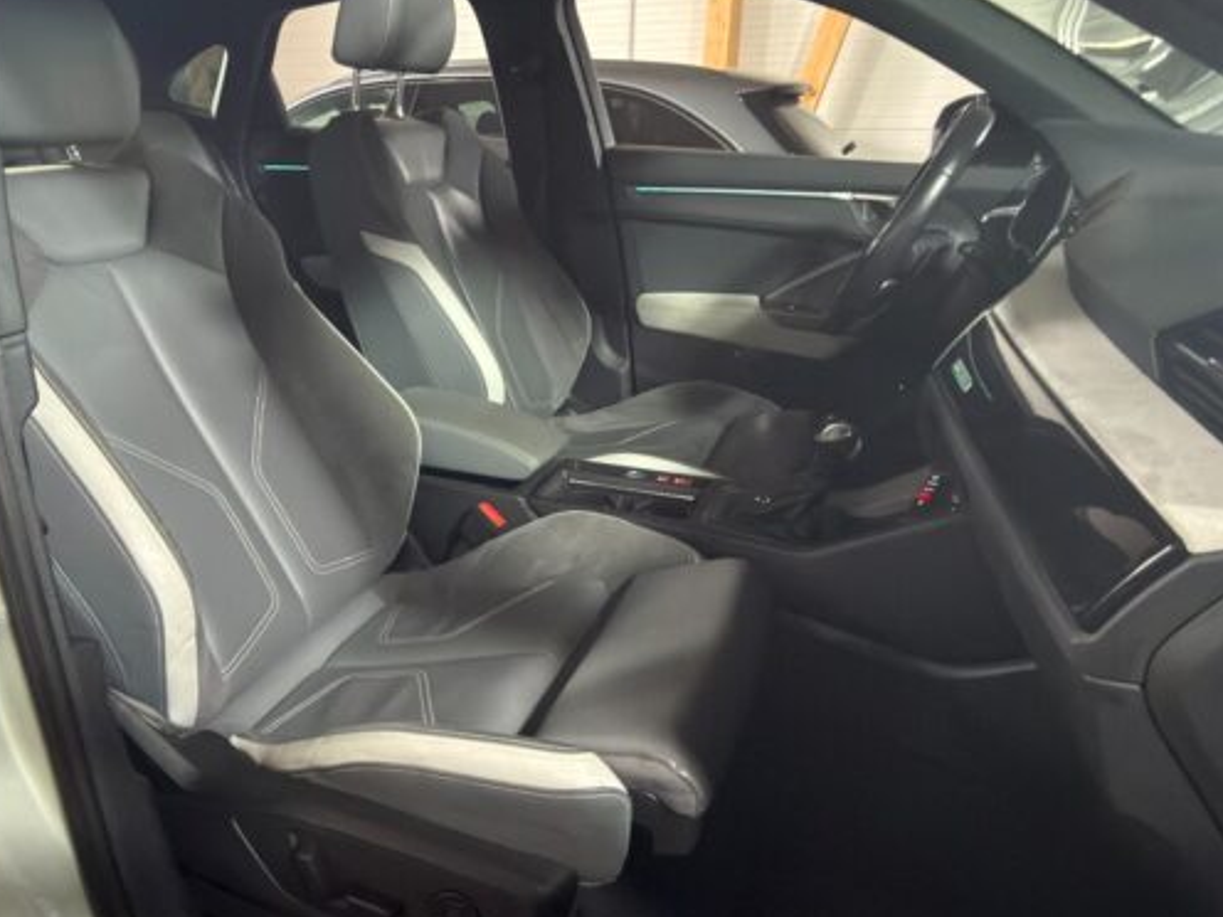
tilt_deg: -20.1
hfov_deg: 68.7
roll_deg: +1.2
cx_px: 493
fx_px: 883
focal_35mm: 25
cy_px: 438
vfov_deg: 54.9
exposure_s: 1/17
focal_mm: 2.22
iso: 400
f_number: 2.2
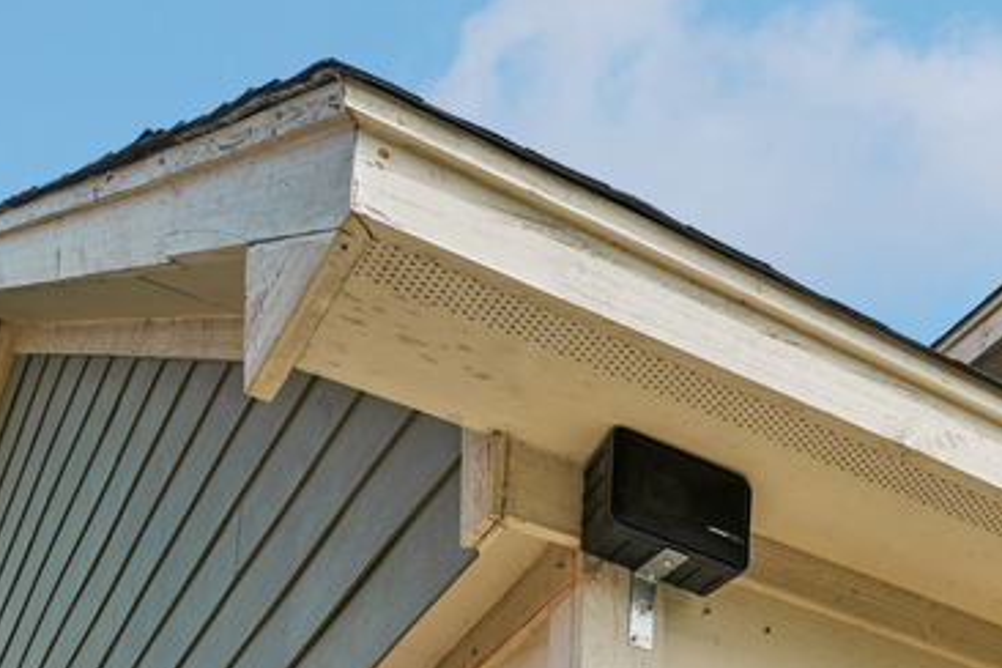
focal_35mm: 62
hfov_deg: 28.6
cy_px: 1467
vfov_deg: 15.5
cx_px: 1166
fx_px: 1726
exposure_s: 1/160
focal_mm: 14
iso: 100
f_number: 8
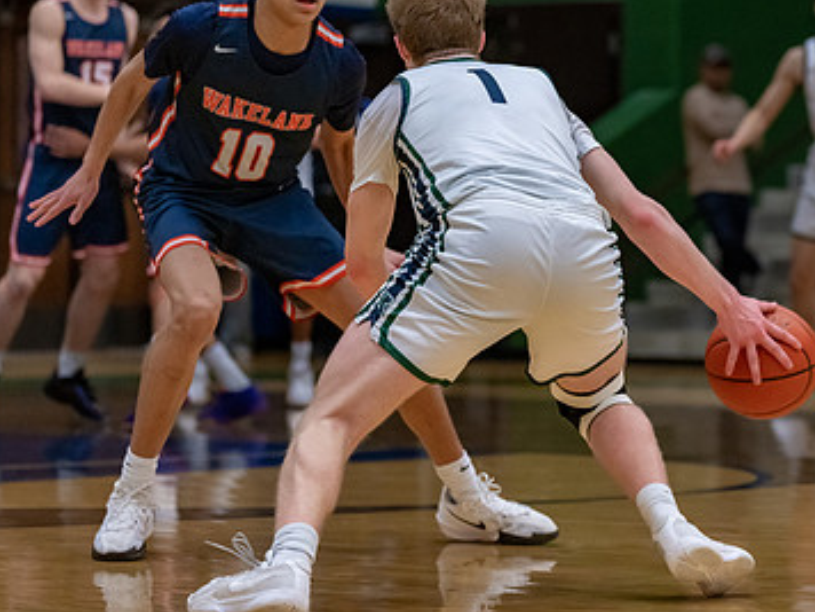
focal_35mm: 176
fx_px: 4144
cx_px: 612
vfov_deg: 8.4
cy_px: 209
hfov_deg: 11.2
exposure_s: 1/1000
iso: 2500
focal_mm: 101
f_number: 2.8
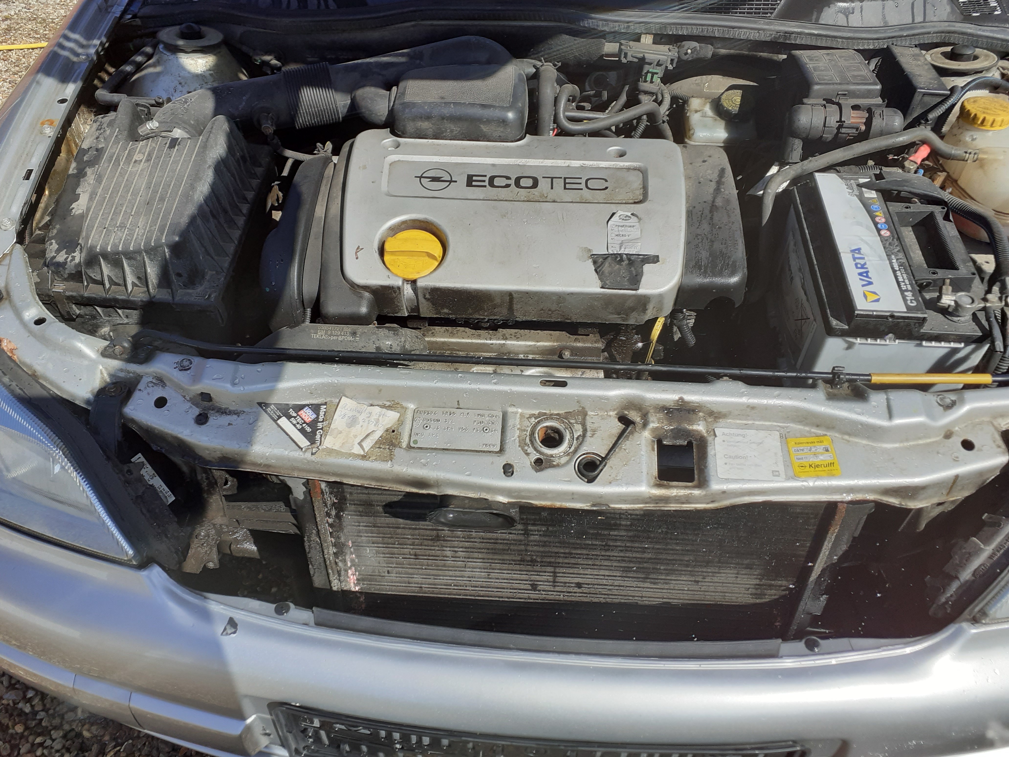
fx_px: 787
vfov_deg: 51.4
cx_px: 504
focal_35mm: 27
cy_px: 378
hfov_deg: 65.3
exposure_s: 1/1866
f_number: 1.9
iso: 40
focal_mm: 3.6
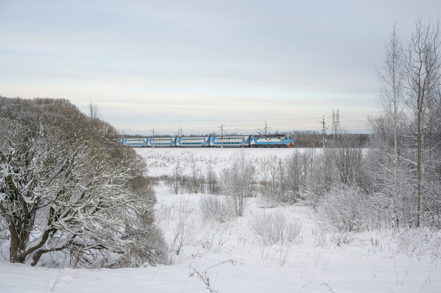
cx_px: 220
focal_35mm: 40
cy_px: 146
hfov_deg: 48.5
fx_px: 490
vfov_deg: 33.4
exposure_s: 1/500
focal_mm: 40
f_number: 6.3
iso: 400
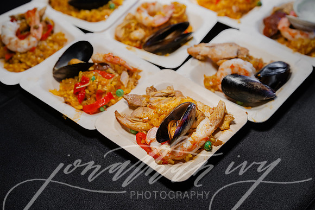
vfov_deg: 19.5
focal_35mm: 70
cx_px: 158
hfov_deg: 28.8
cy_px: 105
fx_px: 613
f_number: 5
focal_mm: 70
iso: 200
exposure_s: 1/320
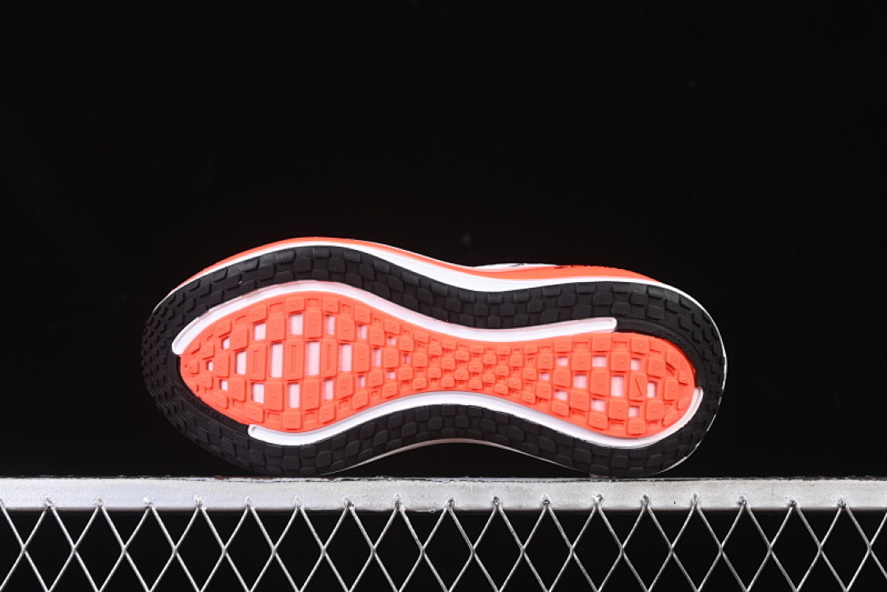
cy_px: 296
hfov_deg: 27.0
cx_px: 444
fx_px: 1848
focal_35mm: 75
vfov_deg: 18.2
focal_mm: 50
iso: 160
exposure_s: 1/80
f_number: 6.3
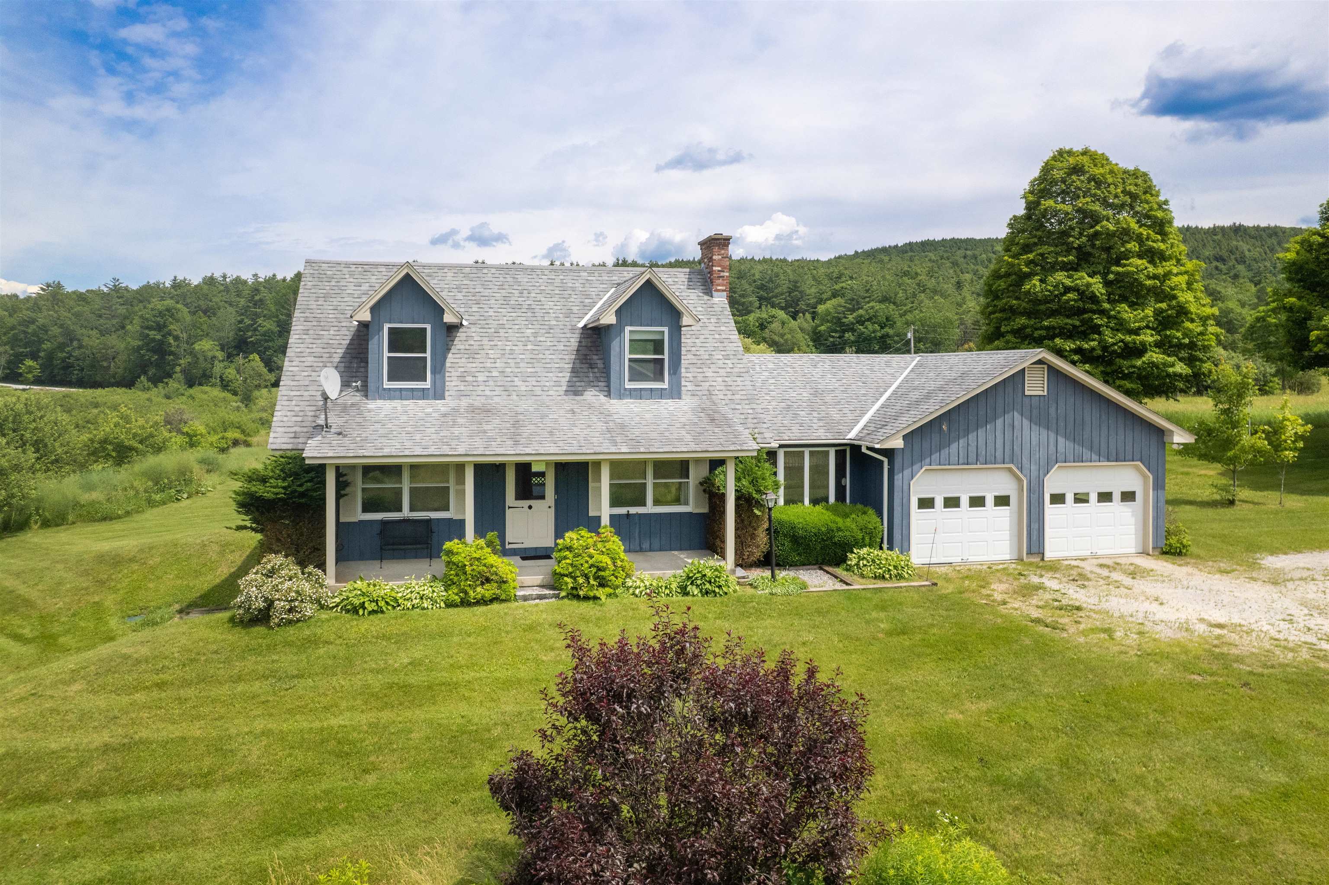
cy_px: 442
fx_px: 812
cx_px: 664
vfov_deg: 57.2
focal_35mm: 22
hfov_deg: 78.6
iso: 100
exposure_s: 1/640
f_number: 2.8
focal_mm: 8.38
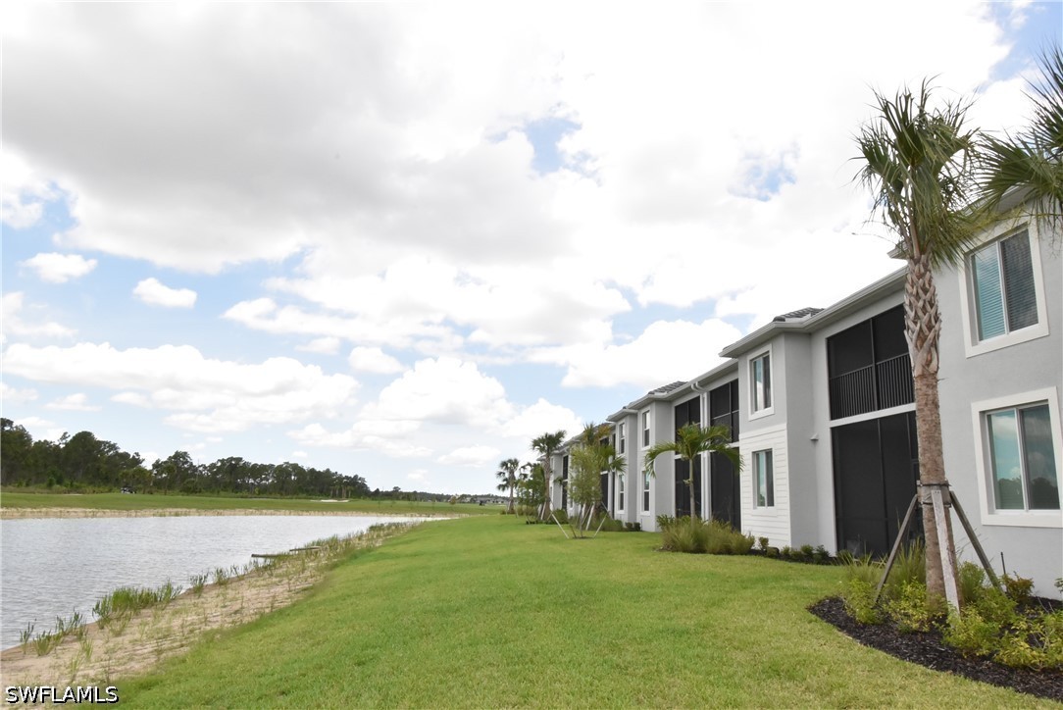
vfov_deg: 56.2
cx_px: 532
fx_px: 665
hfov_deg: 77.3
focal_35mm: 22
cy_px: 355
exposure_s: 1/200
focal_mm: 15
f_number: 25
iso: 1600
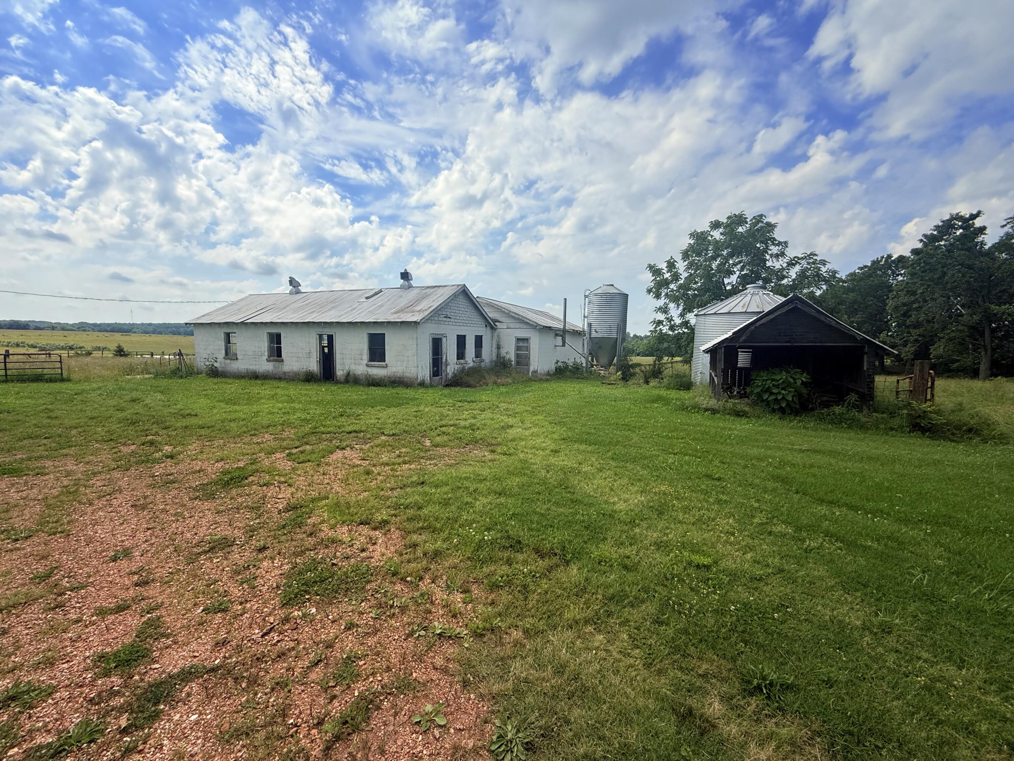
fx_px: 410
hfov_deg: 102.1
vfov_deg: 85.7
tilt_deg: -5.9
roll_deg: -1.5
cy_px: 380
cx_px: 507
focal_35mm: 14
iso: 50
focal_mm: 2.22
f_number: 2.2
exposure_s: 1/2717
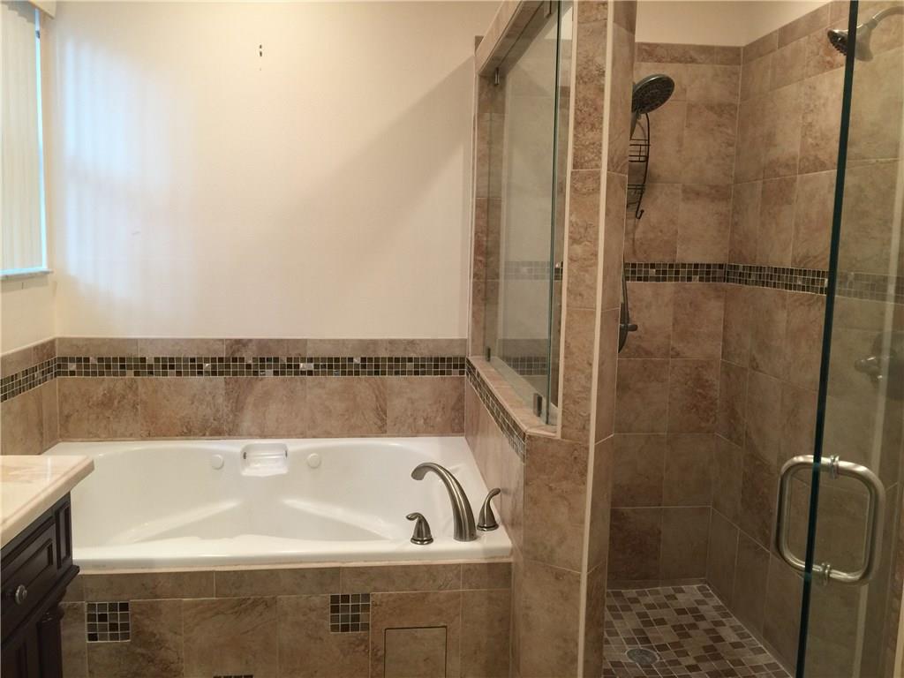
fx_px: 757
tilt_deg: -5.1
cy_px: 339
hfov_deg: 61.7
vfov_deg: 48.2
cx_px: 452
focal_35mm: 29
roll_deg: -1.9
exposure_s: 1/15
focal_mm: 4.15
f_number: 2.2
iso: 50
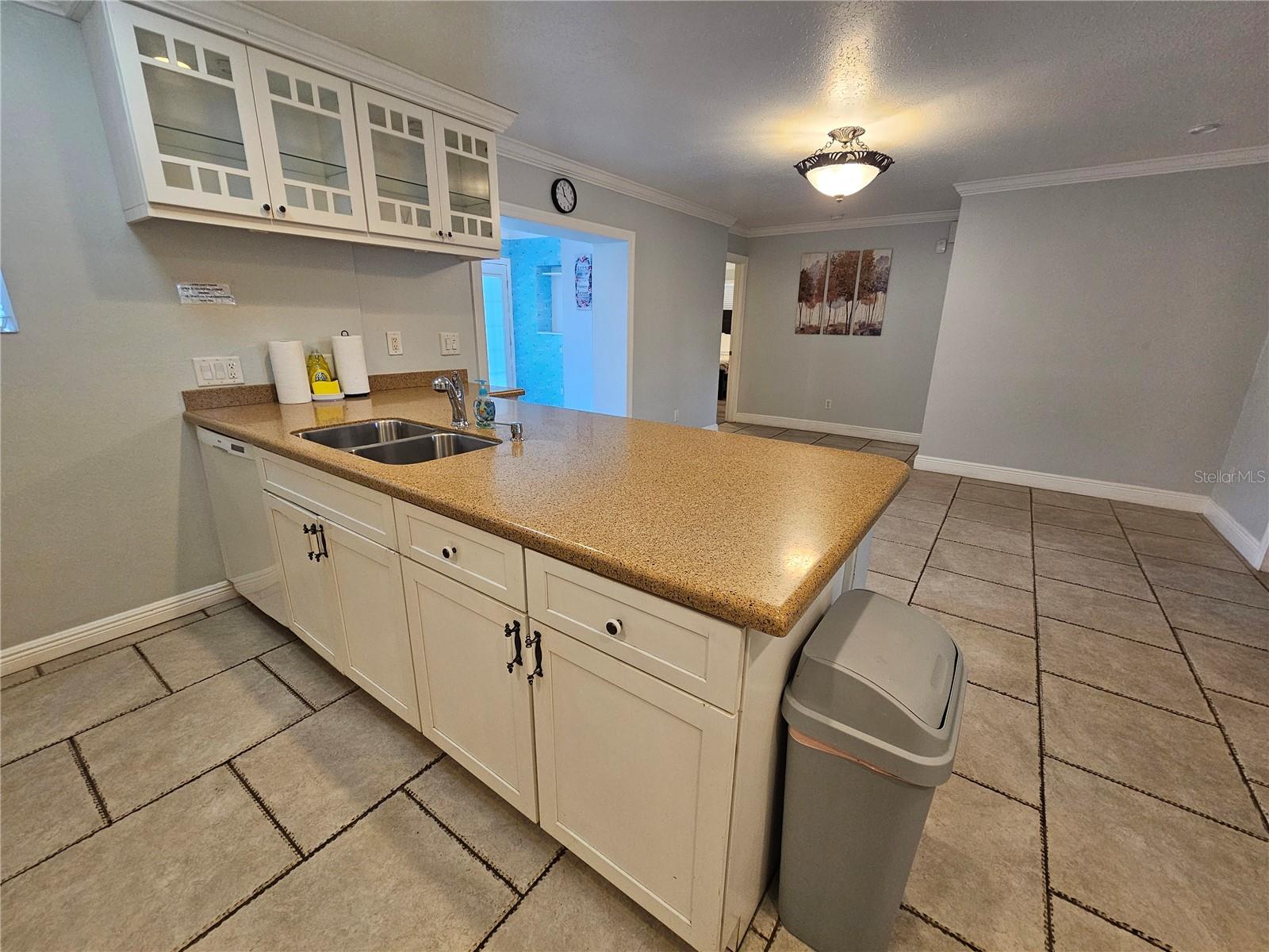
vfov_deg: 89.9
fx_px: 477
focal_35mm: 13
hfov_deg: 106.2
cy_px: 476
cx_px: 634
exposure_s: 1/60
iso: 250
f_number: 2.2
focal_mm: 2.2
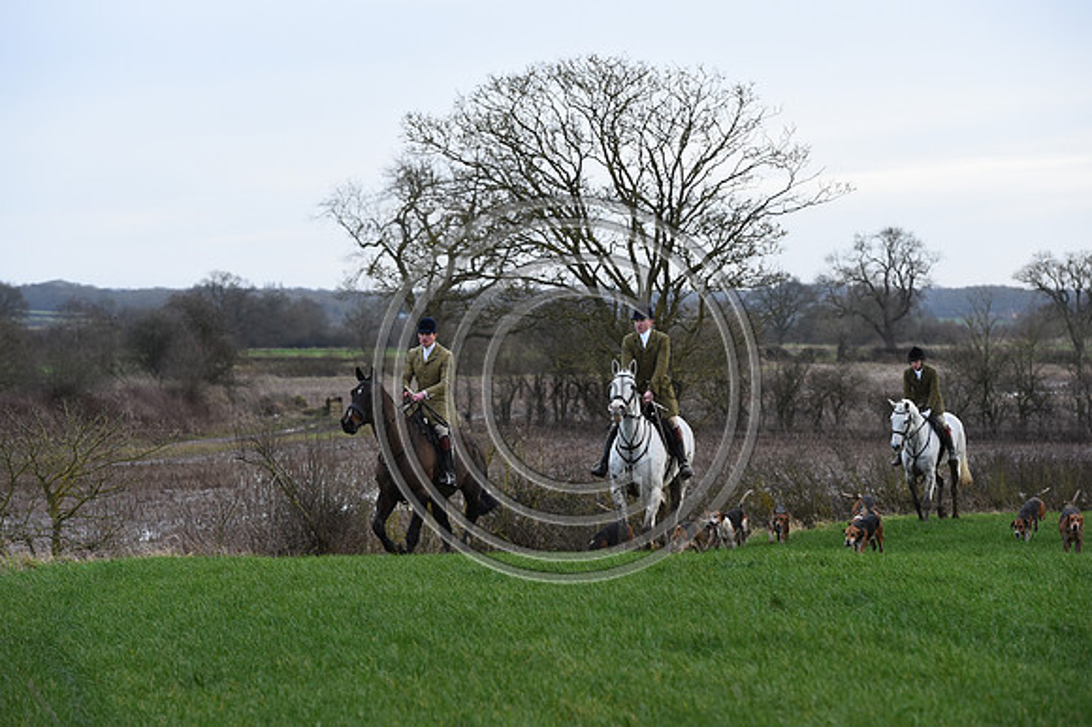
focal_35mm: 125
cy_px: 364
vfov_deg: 11.0
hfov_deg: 16.4
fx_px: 3789
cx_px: 546
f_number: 5.6
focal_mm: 125
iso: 2200
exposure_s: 1/1250
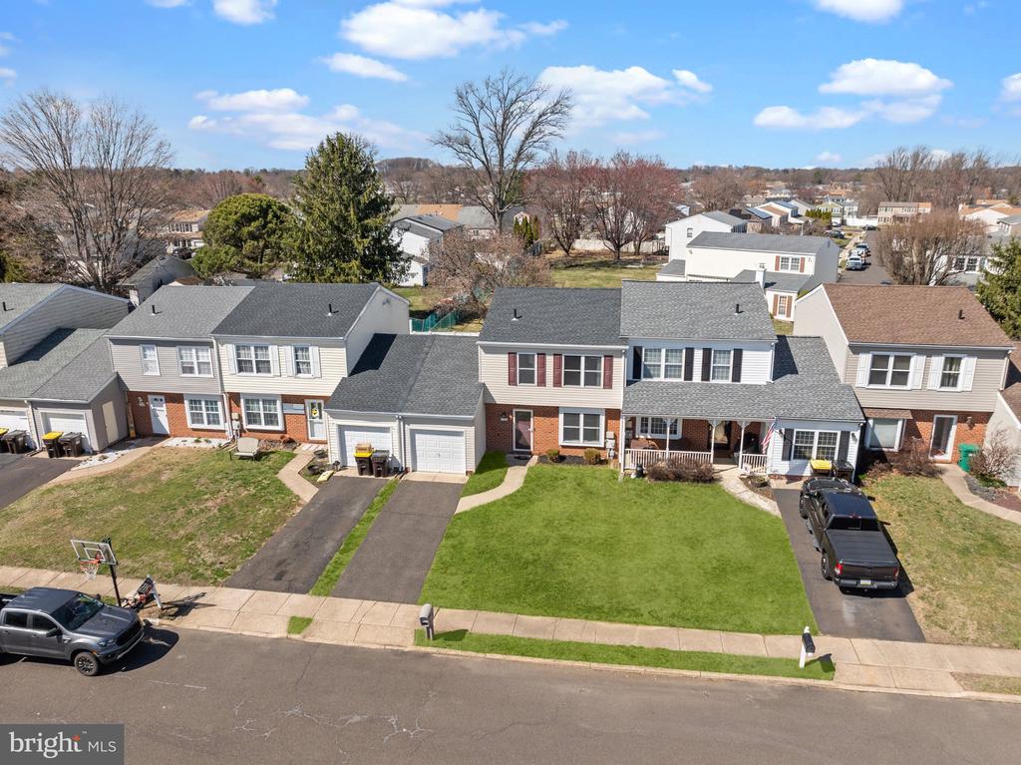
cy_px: 382
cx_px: 510
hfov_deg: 71.6
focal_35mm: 24
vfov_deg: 56.8
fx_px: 708
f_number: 2.8
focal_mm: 12.29
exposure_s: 1/1600
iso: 100
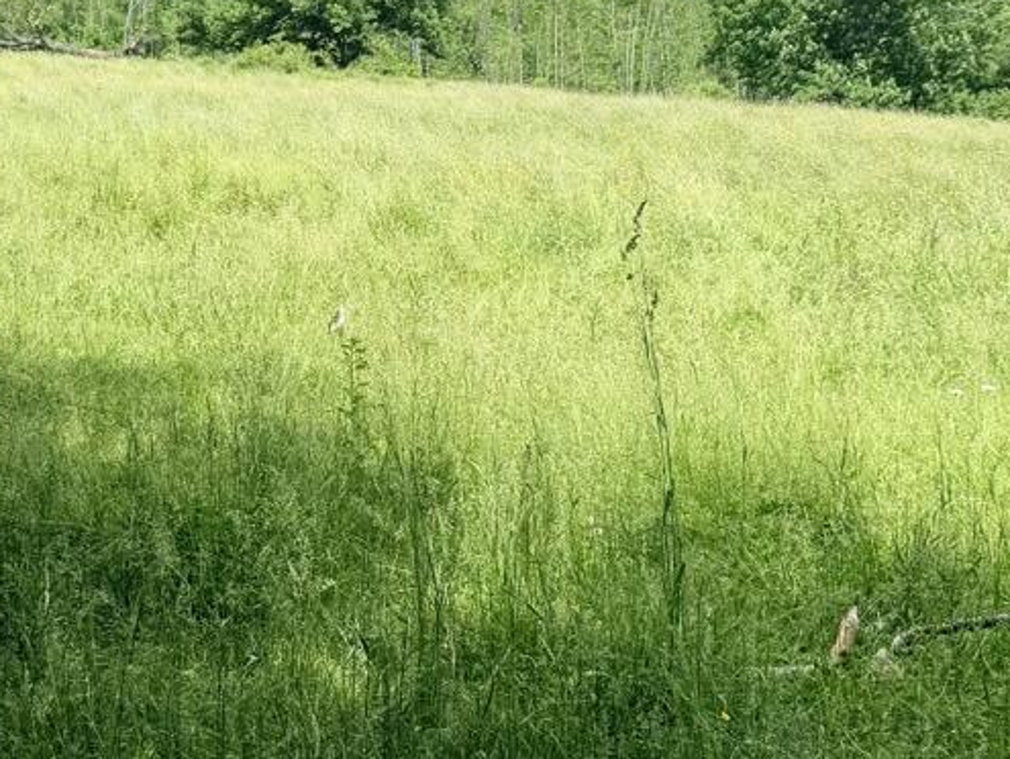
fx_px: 1810
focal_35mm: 62
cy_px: 141
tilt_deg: -1.7
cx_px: 435
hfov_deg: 31.1
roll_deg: +5.4
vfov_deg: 23.3
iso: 80
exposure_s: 1/3759
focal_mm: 6.76
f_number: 1.78
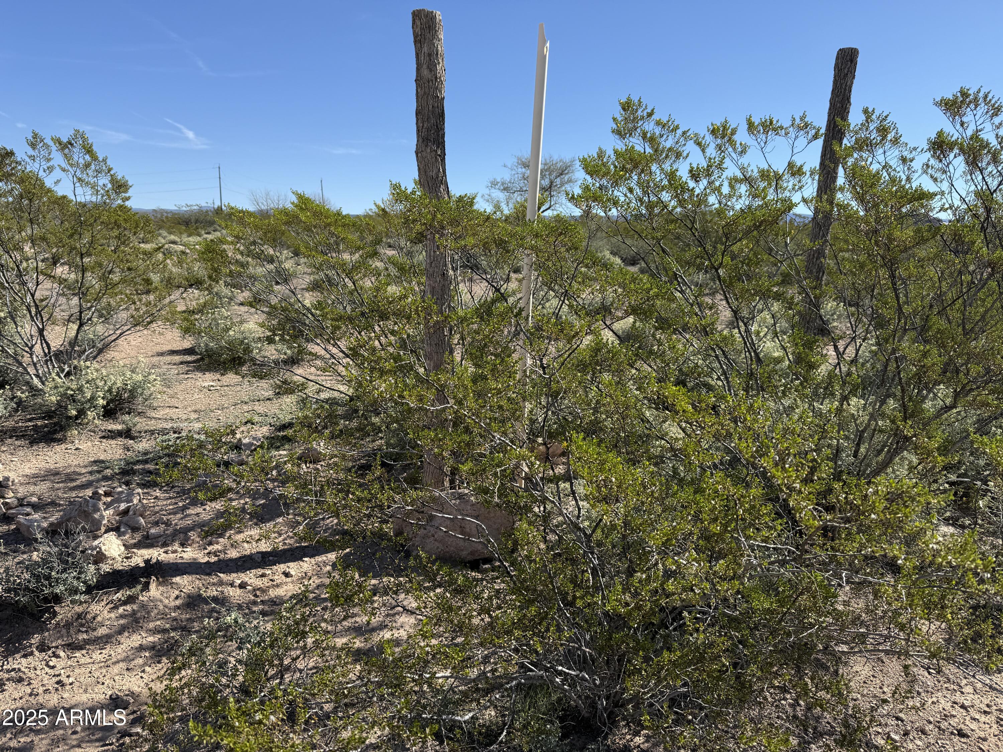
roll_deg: -0.7
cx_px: 502
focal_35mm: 24
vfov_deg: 56.8
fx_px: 695
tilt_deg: -10.3
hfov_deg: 71.6
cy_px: 376
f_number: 1.78
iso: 80
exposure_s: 1/3759
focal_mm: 6.76
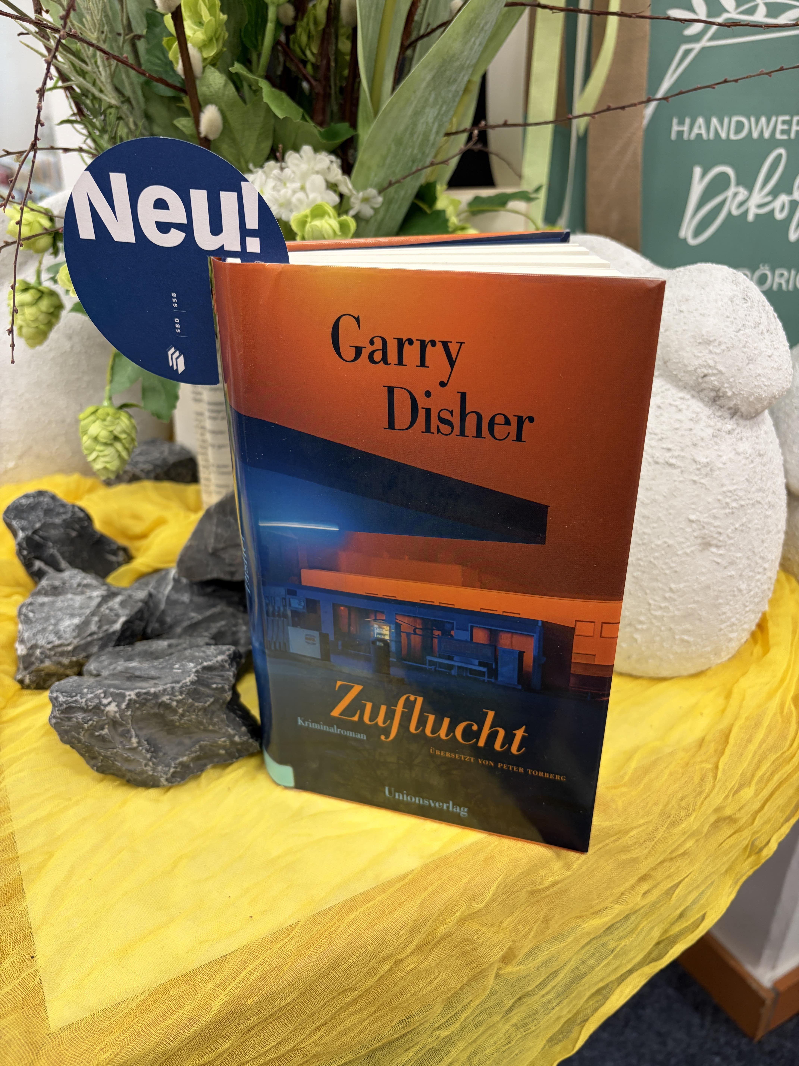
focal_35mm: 26
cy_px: 533
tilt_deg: -29.1
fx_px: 800
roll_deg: -1.1
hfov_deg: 53.1
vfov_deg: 67.3
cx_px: 400
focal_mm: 5.96
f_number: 1.6
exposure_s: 1/118
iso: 125
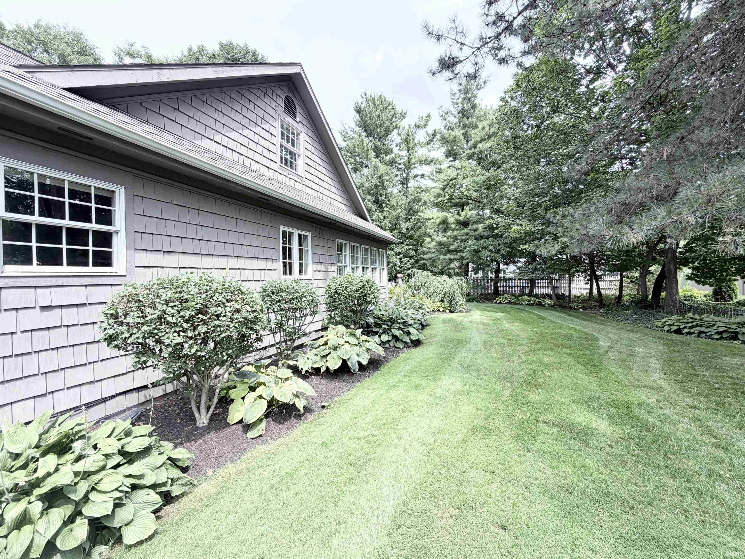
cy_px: 280
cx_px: 372
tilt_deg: -0.3
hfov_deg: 102.1
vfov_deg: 85.7
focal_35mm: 14
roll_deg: +1.7
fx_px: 301
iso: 50
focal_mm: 2.22
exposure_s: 1/393
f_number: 2.2
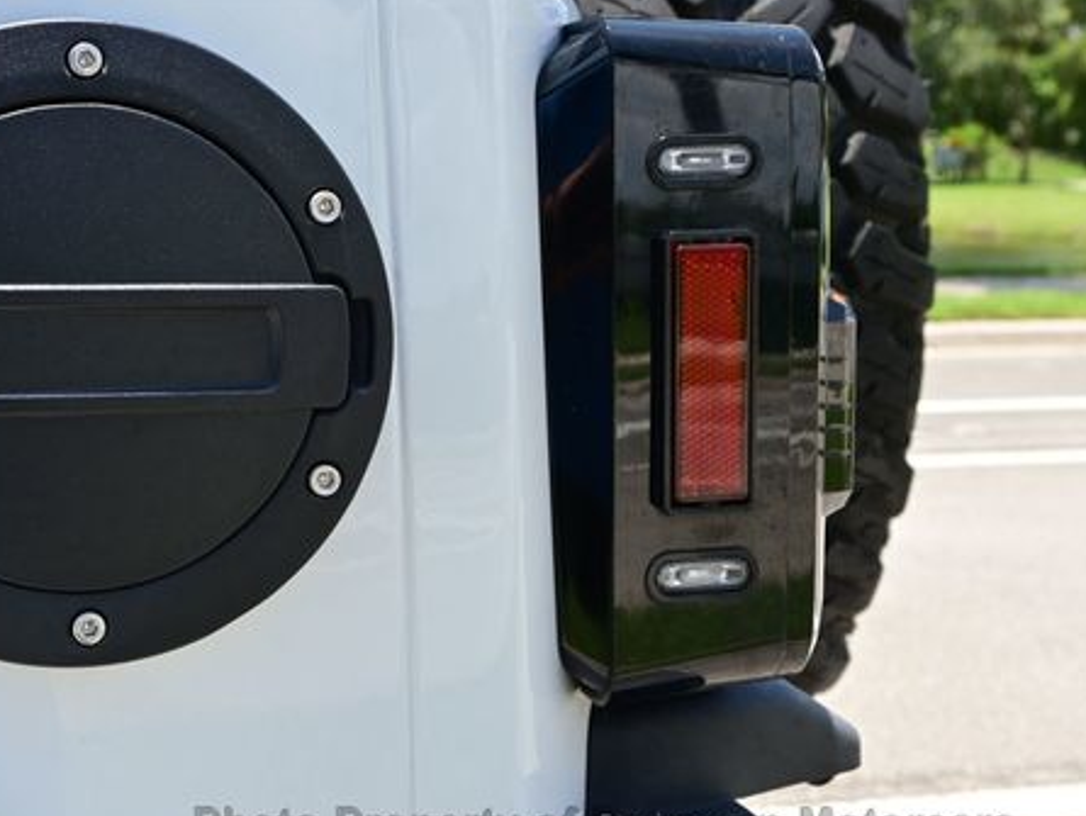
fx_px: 1623
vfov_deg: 28.2
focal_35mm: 52
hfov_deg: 36.4
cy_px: 353
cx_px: 319
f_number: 7.1
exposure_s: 1/200
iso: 100
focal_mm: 25
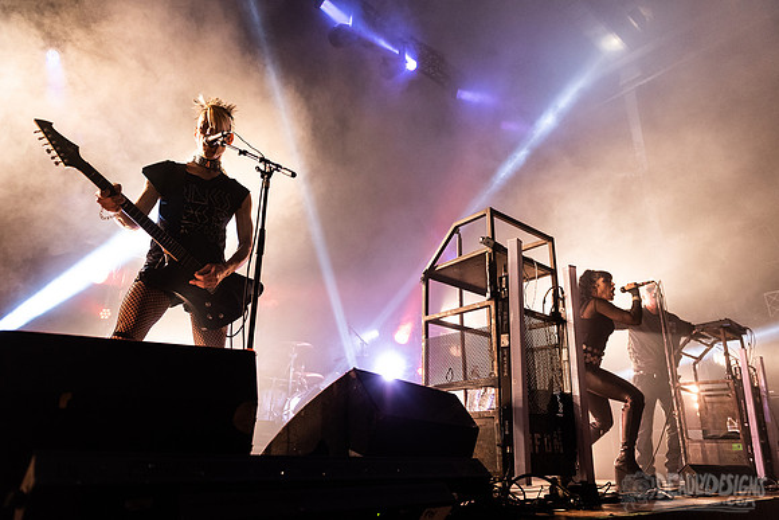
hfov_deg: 73.7
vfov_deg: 53.2
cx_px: 390
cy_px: 260
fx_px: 519
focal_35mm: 24
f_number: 4
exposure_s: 1/500
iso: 3200
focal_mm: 24
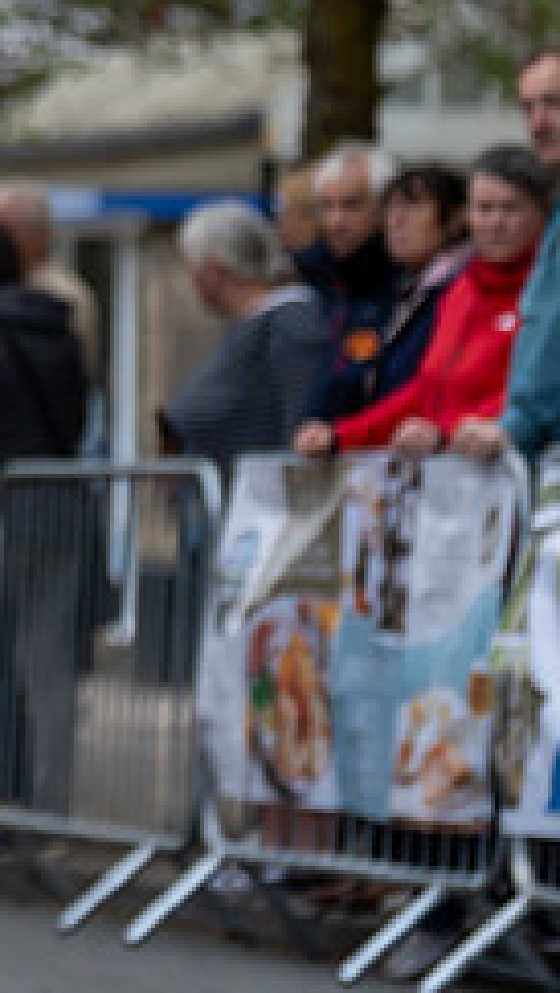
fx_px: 8248
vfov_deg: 6.9
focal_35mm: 313
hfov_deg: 3.8
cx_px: -818
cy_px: 94
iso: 640
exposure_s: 1/800
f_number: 2.8
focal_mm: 100
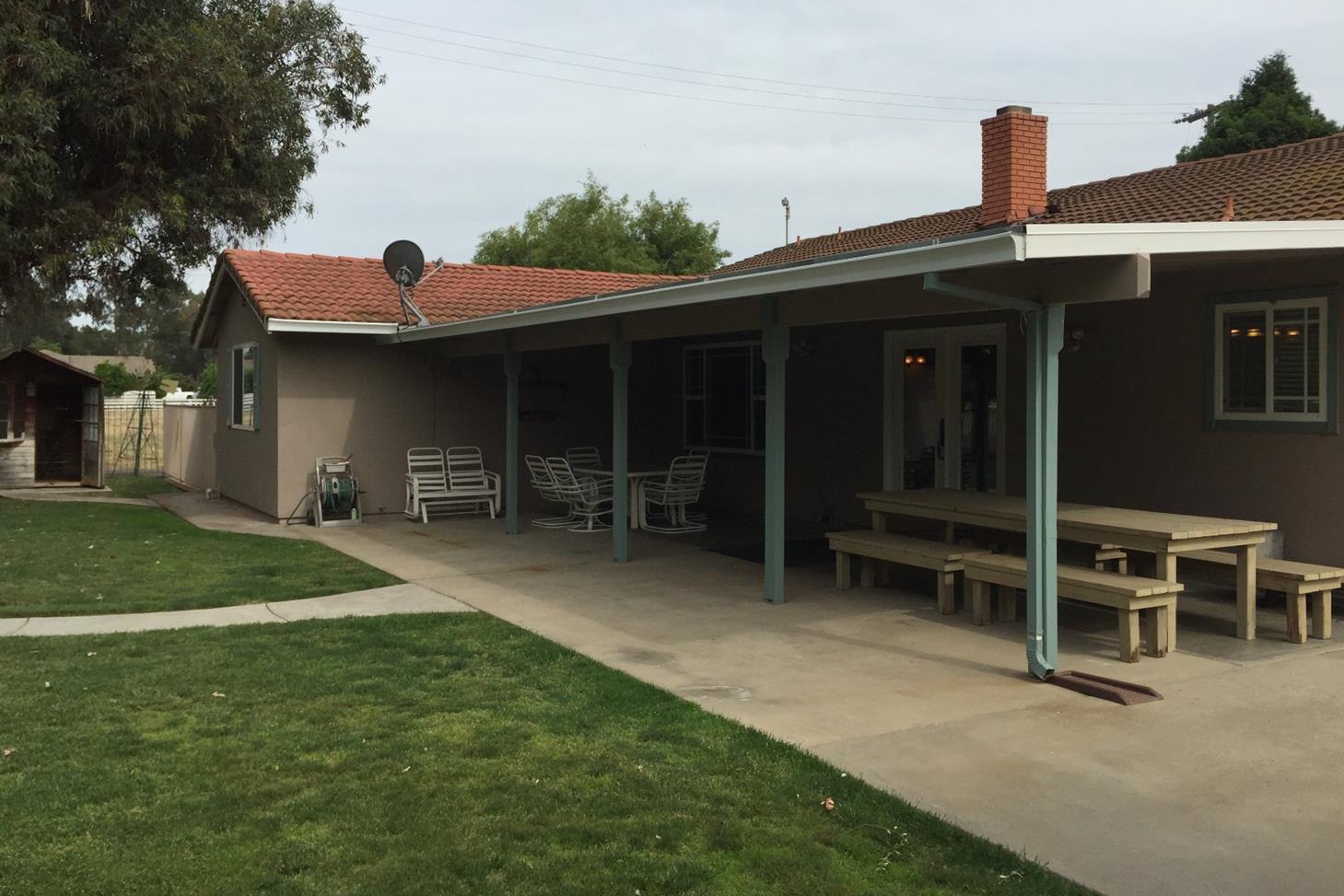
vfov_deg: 42.3
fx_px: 1157
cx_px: 661
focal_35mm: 31
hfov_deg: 60.3
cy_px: 397
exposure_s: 1/2639
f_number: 2.2
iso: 32
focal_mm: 4.15
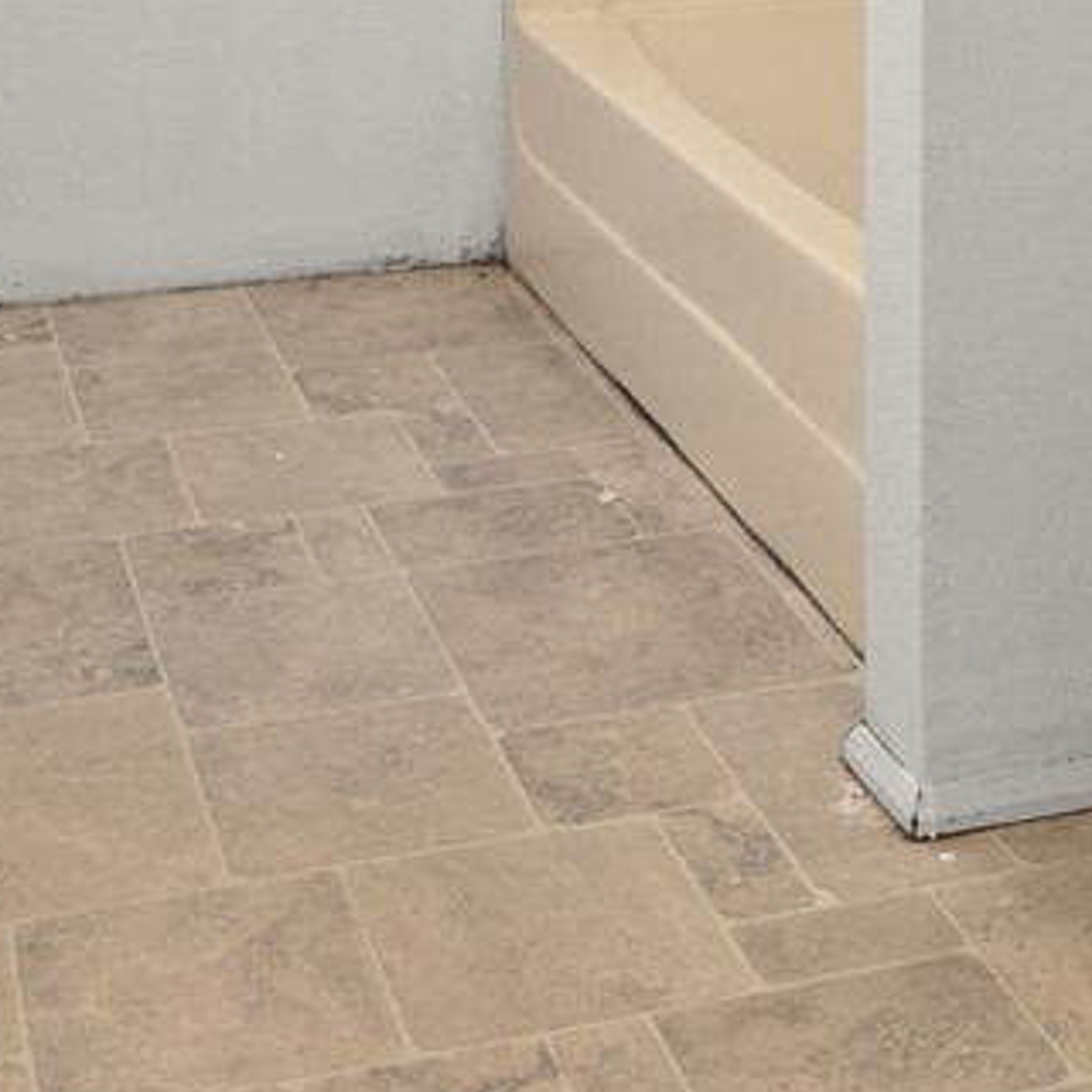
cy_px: -539
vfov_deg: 20.6
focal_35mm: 72
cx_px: 602
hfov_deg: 24.0
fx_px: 2570
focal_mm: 16
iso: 500
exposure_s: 1/2.5
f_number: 9
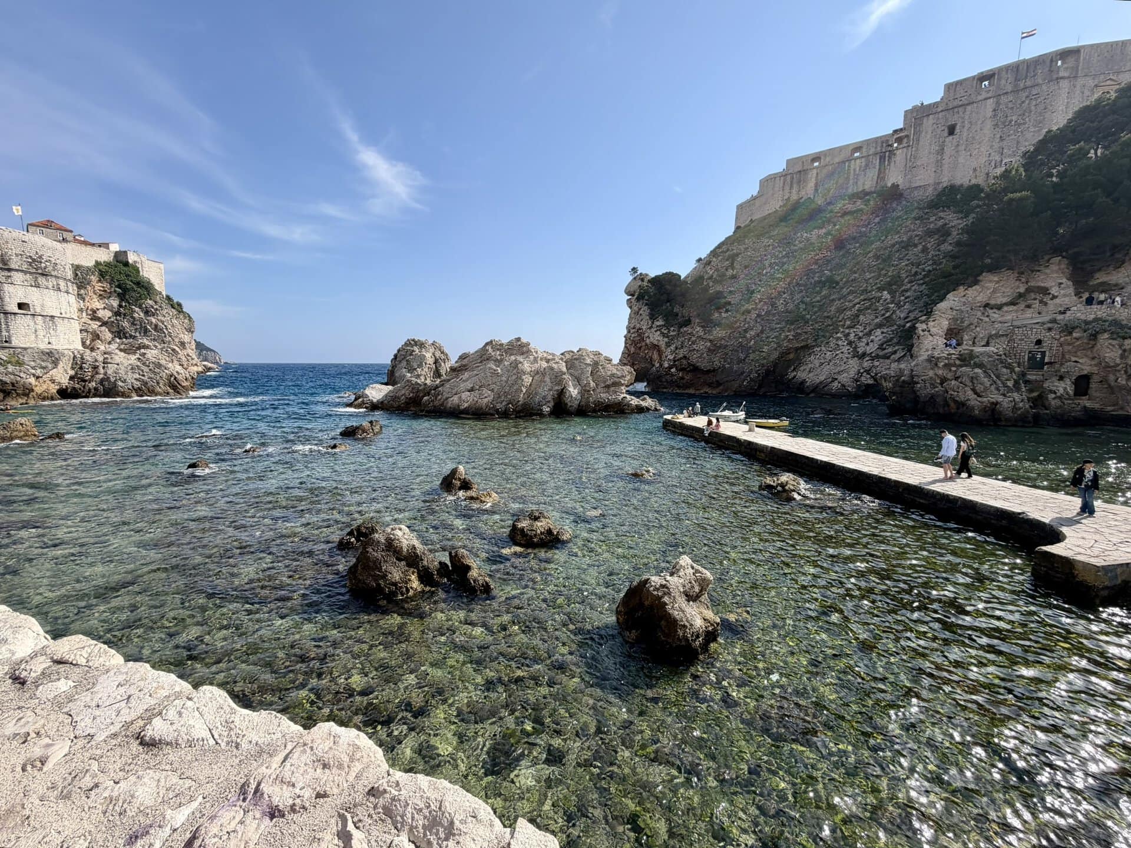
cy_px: 424
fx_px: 457
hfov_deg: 102.1
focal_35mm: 14
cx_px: 566
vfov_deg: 85.7
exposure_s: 1/876
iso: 20
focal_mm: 2.22
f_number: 2.2
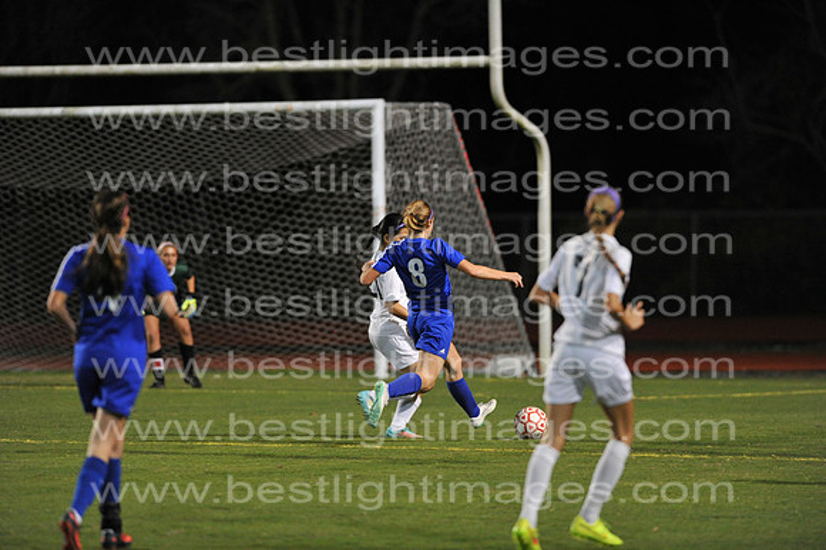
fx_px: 6879
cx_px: 413
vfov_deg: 4.6
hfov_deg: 6.9
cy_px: 275
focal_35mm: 300
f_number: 3.2
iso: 5000
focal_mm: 300
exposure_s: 1/400
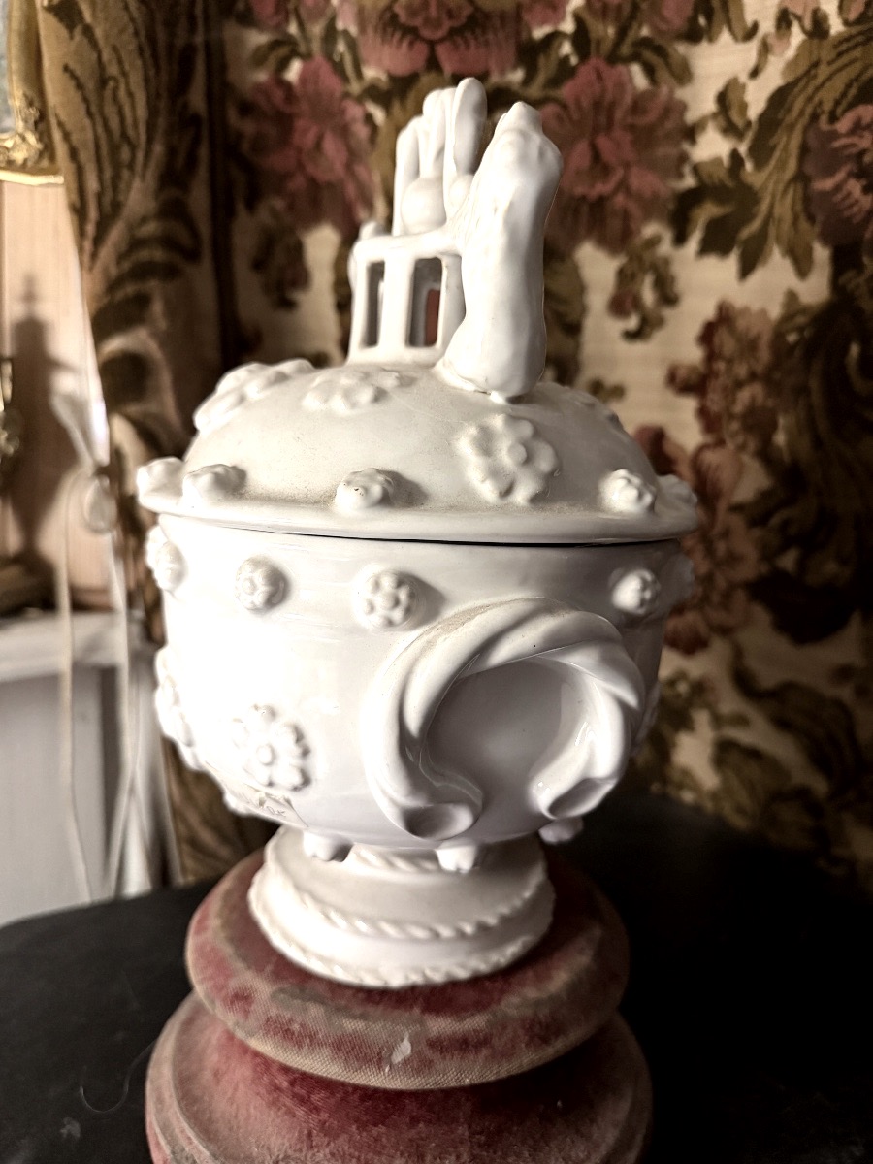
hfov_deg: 56.8
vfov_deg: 71.6
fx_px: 807
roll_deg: -3.4
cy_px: 582
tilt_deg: -8.8
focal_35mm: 24
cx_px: 436
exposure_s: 1/48
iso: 800
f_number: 1.78
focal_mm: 6.76
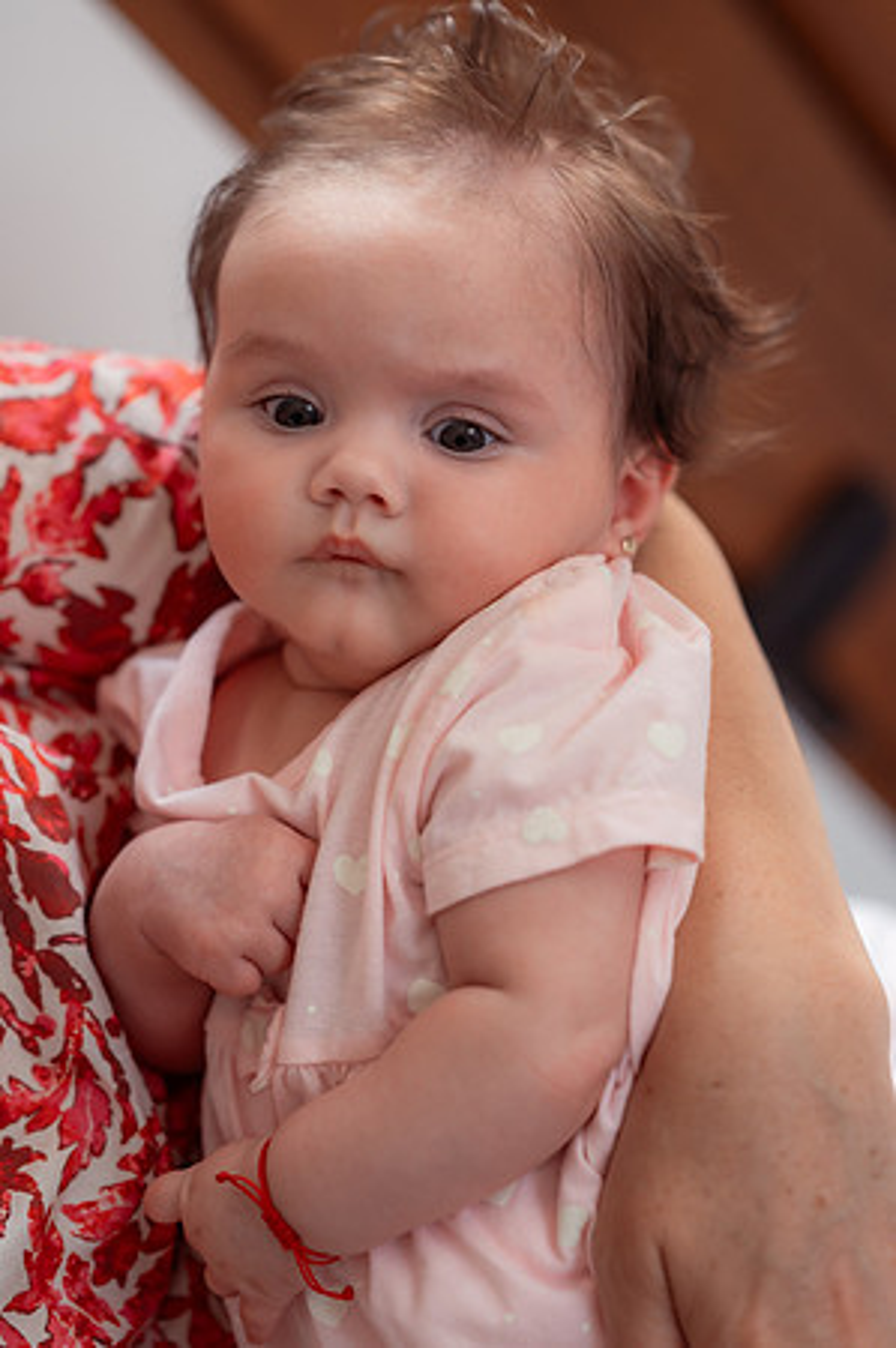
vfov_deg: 23.9
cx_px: 448
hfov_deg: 16.0
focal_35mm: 85
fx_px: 3180
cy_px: 674
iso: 1600
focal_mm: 85
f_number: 2.8
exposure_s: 1/200
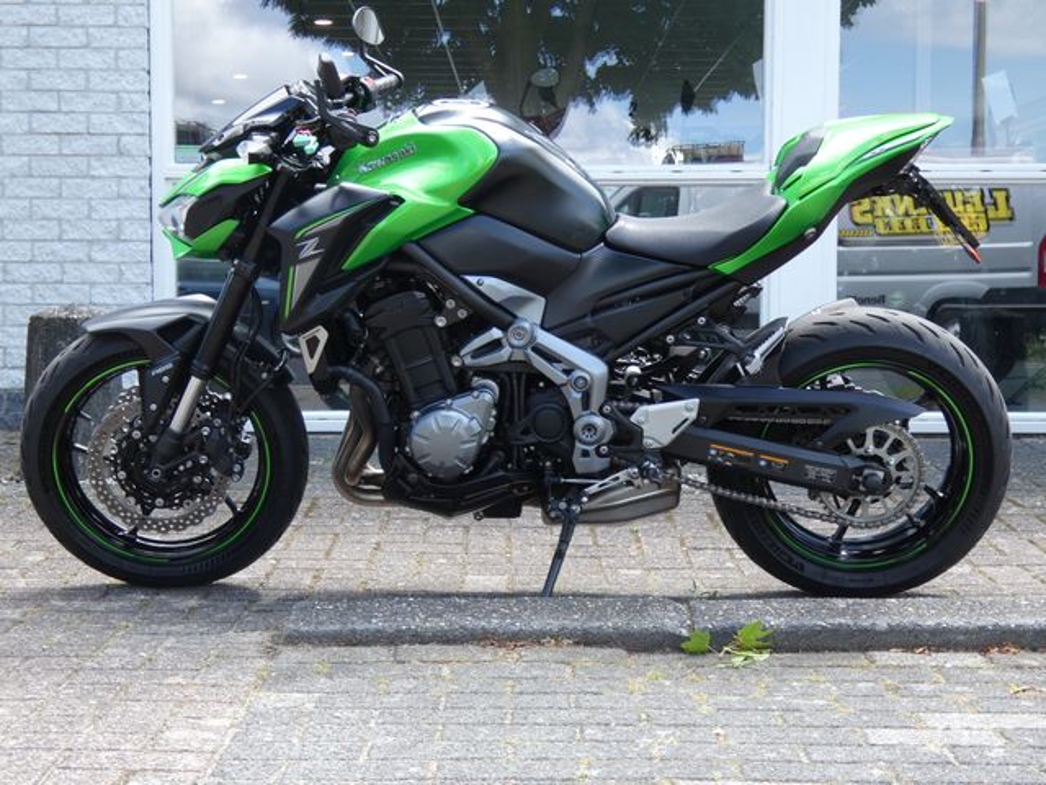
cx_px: 523
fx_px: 1843
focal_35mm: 61
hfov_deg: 31.7
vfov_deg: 24.0
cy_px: 392
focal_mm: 10.8
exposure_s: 1/100
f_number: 4.1
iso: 80
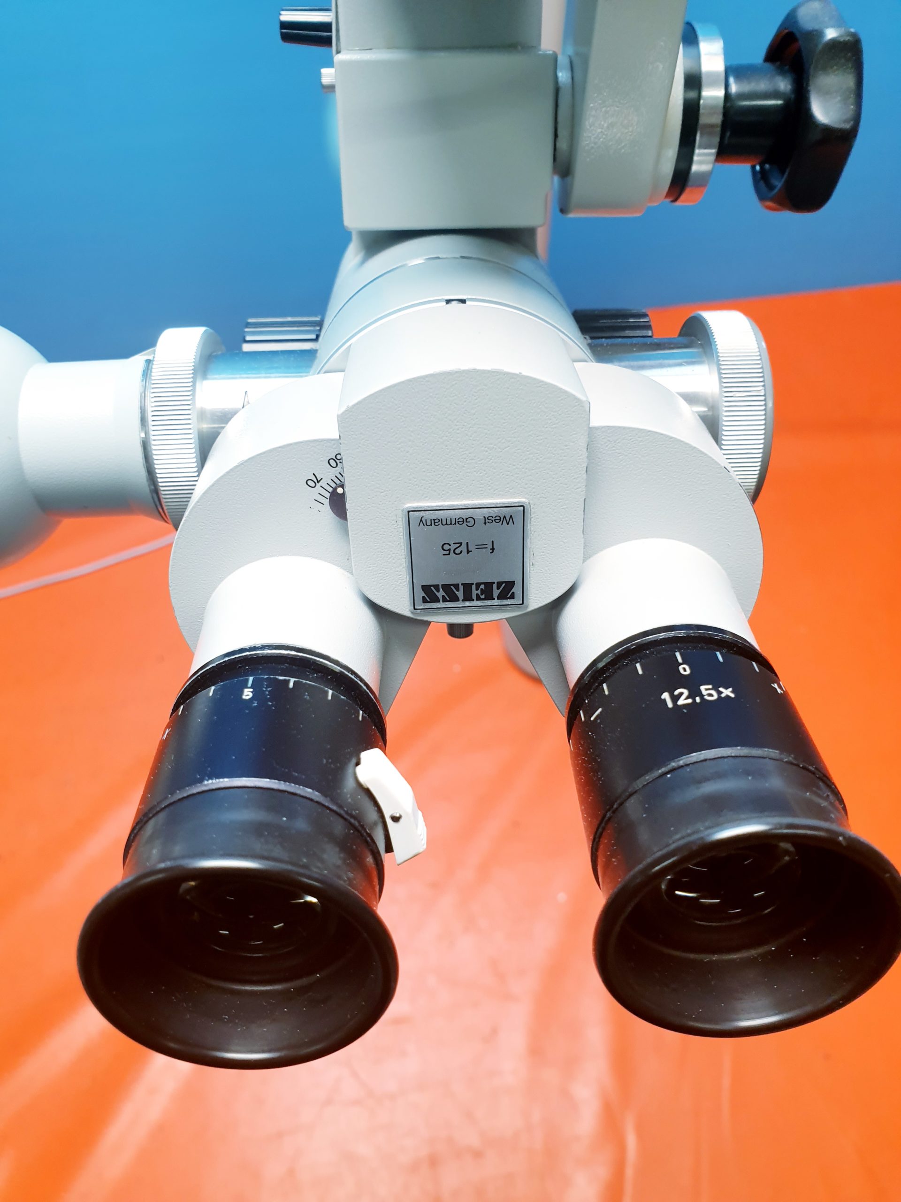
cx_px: 450
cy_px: 601
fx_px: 902
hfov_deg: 53.1
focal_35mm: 26
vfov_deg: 67.3
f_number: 2.4
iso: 100
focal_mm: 4.3
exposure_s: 1/50
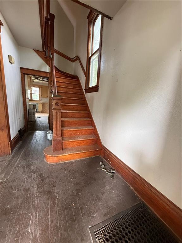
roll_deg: -4.3
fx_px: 98
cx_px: 91
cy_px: 122
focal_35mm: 14
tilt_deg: -10.8
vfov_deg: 102.1
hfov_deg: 85.7
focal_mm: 2.22
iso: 400
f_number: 2.2
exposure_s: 1/60
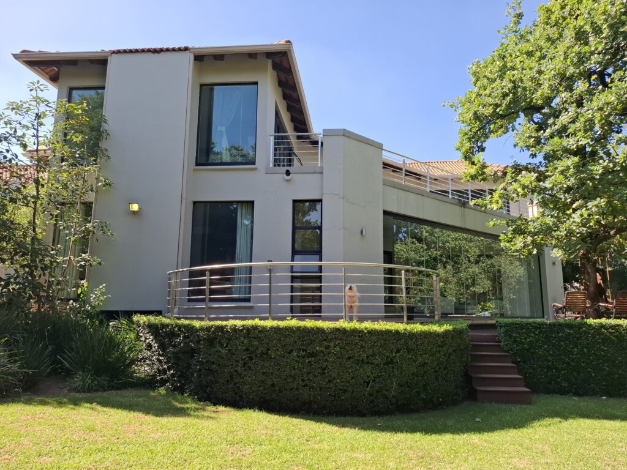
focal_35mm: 23
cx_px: 314
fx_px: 417
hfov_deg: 73.9
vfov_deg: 58.9
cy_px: 235
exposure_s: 1/801
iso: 50
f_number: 1.8
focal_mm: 5.54
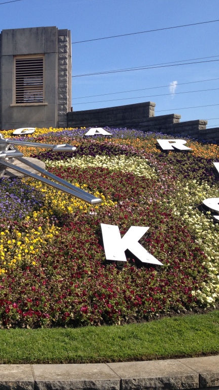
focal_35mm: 51
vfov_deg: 40.6
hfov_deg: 22.6
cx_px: 4
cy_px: 195
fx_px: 526
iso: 50
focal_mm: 4.28
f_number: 2.4
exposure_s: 1/1255
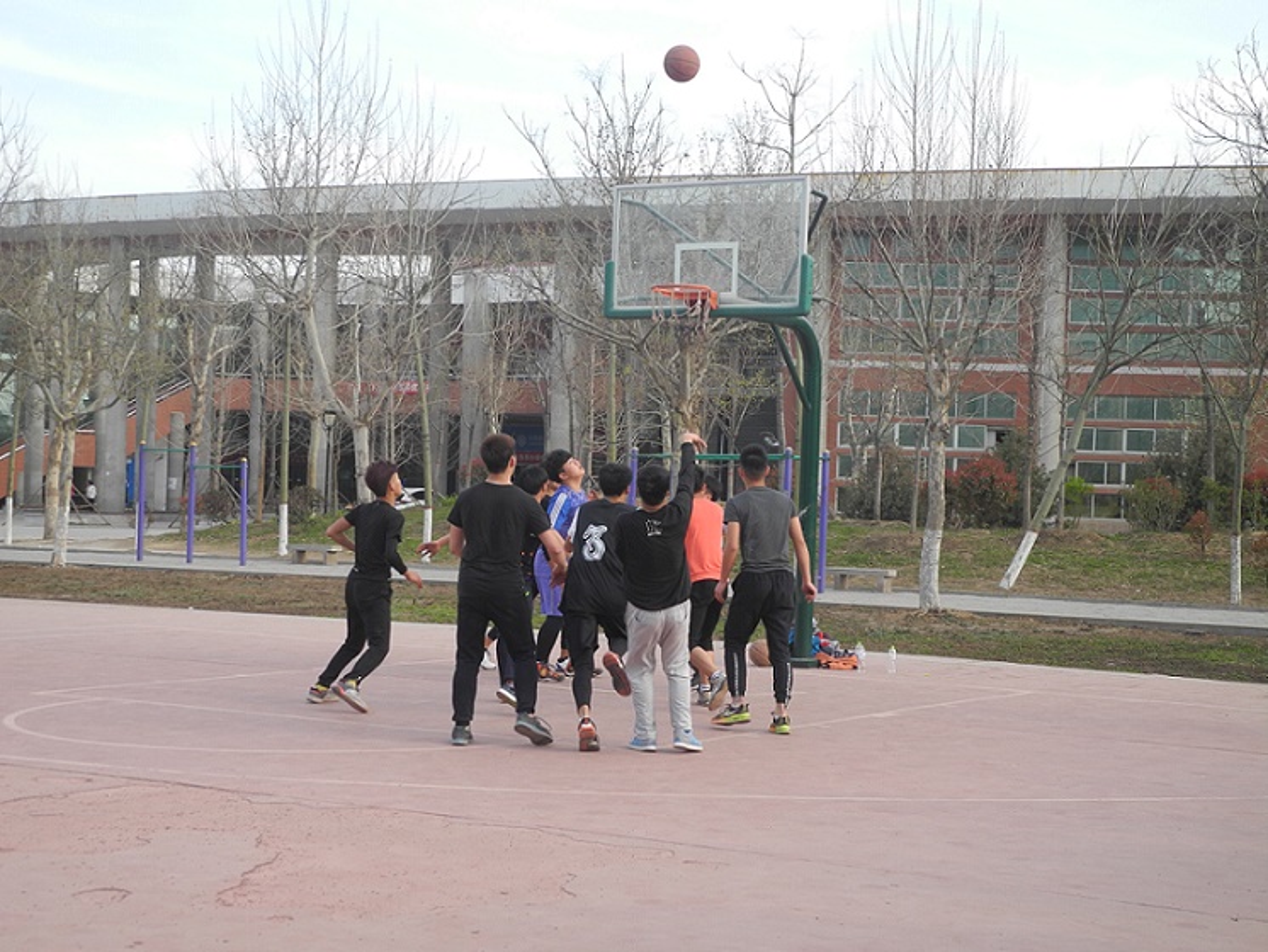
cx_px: 634
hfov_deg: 31.7
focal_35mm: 61
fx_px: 2235
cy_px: 476
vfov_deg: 24.0
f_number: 3.5
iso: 100
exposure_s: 1/250
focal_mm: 13
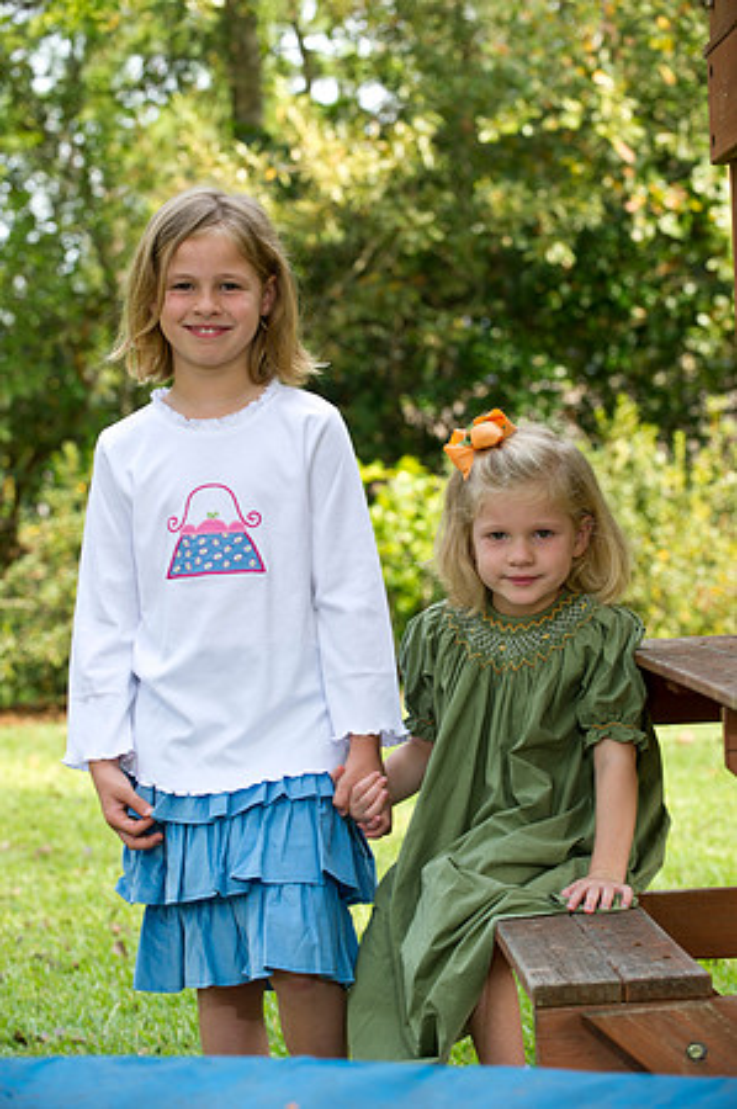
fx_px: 3016
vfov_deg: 20.8
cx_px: 368
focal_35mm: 98
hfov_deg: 13.9
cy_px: 554
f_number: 5
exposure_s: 1/100
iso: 320
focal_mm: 98
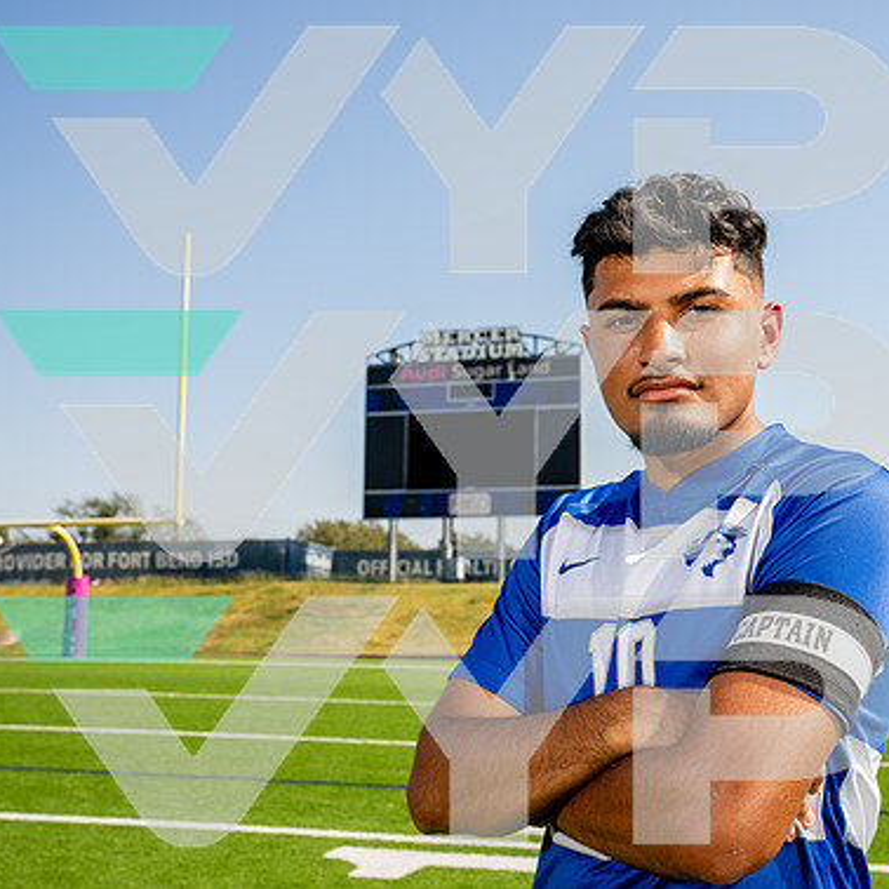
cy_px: 436
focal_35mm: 47
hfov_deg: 35.7
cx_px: 595
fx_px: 1366
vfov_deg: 36.1
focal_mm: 36
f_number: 7.1
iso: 50
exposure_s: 1/125
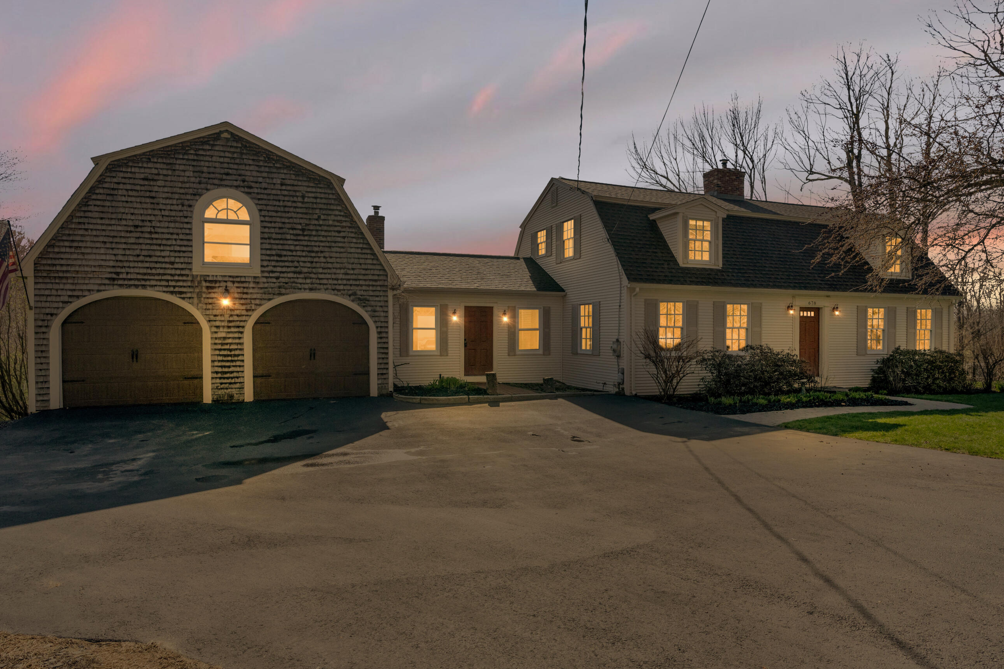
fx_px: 586
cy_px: 333
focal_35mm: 21
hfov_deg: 81.2
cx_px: 507
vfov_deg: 59.5
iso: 800
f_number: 8
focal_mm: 18
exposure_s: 1/1500
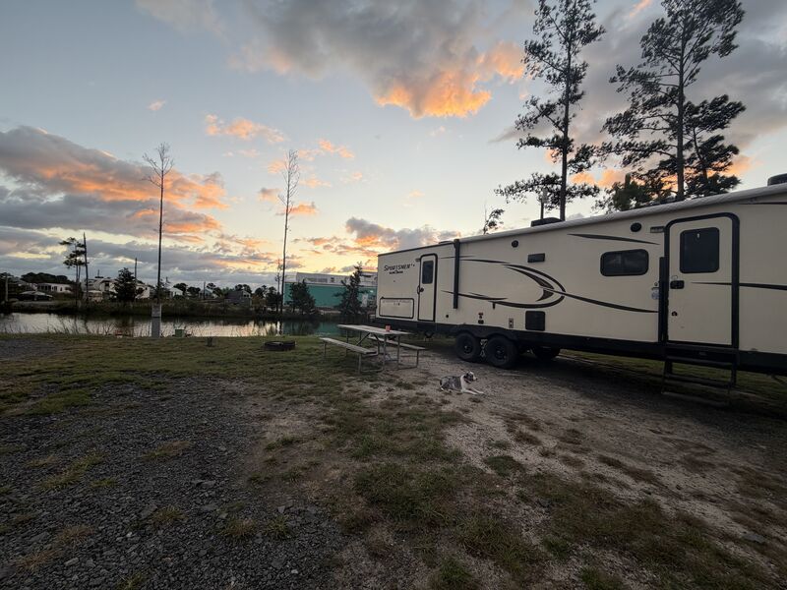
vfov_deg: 85.7
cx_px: 394
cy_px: 295
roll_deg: -2.0
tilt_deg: +0.7
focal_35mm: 14
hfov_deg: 102.1
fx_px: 318
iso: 40
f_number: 2.2
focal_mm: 2.22
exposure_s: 1/190
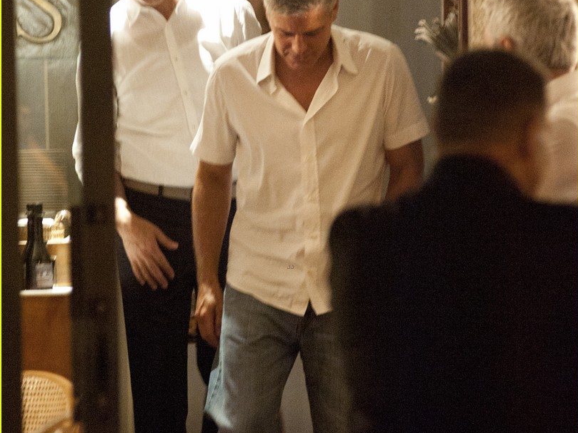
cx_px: 290
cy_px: 268
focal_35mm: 225
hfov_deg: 8.8
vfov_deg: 6.6
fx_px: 3757
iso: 6400
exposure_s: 1/50
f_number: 3.5
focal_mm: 155
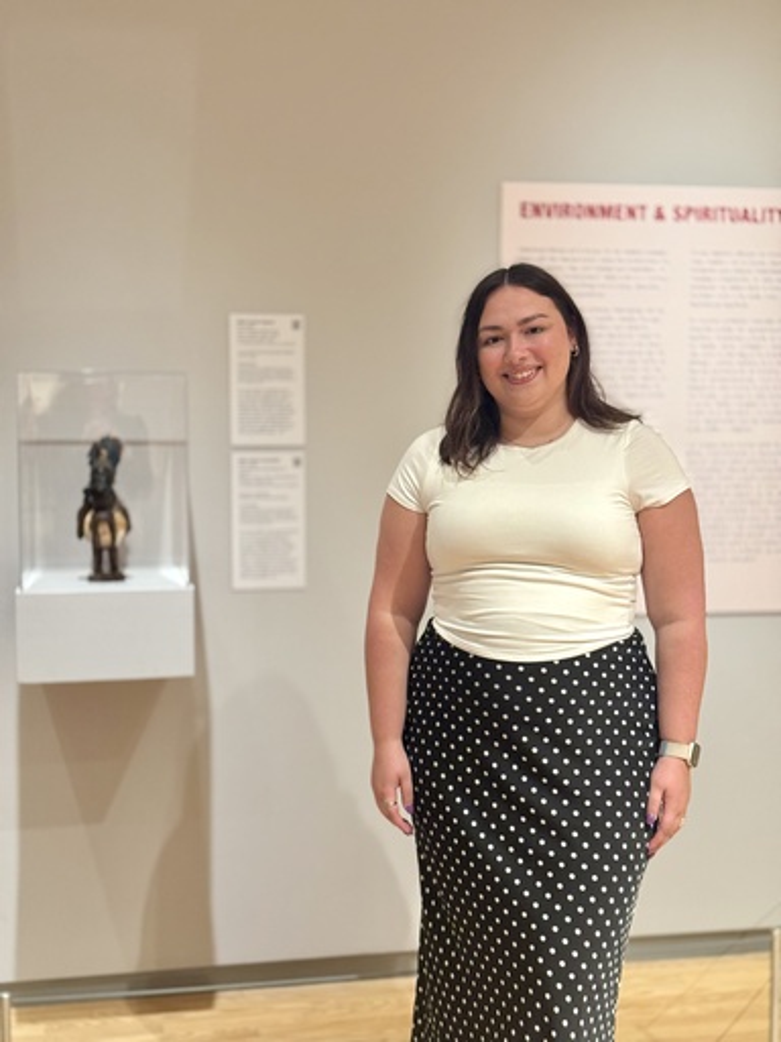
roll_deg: -0.8
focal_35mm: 48
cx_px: 390
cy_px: 521
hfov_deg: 30.3
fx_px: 1444
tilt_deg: -3.9
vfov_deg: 39.7
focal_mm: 6.76
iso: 250
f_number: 1.78
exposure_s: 1/40
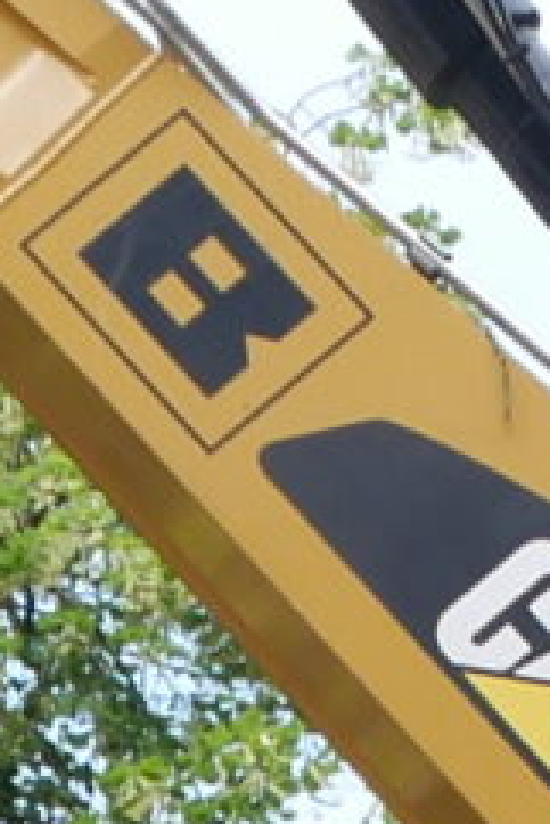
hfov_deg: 4.2
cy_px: 2510
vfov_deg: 5.8
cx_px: 328
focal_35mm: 331
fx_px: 7574
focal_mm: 15
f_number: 5
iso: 200
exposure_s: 1/200
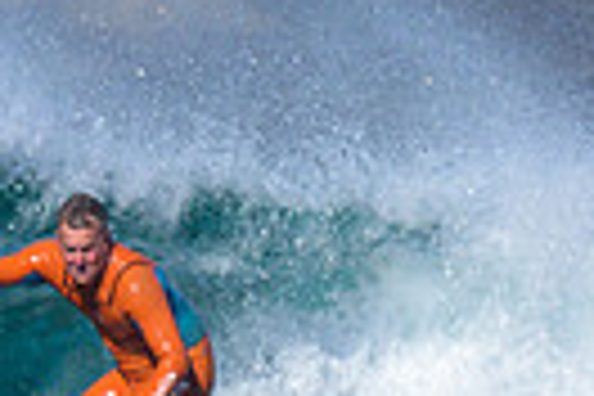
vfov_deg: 0.3
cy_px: 535
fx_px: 79887
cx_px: -108
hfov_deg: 0.4
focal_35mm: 4842
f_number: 6.3
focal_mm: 800
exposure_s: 1/2000
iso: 220
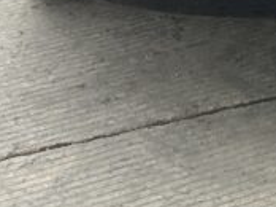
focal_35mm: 171
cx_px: 477
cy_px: -304
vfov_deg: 8.0
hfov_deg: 10.9
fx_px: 1362
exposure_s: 1/248
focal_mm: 3
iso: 16
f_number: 1.8
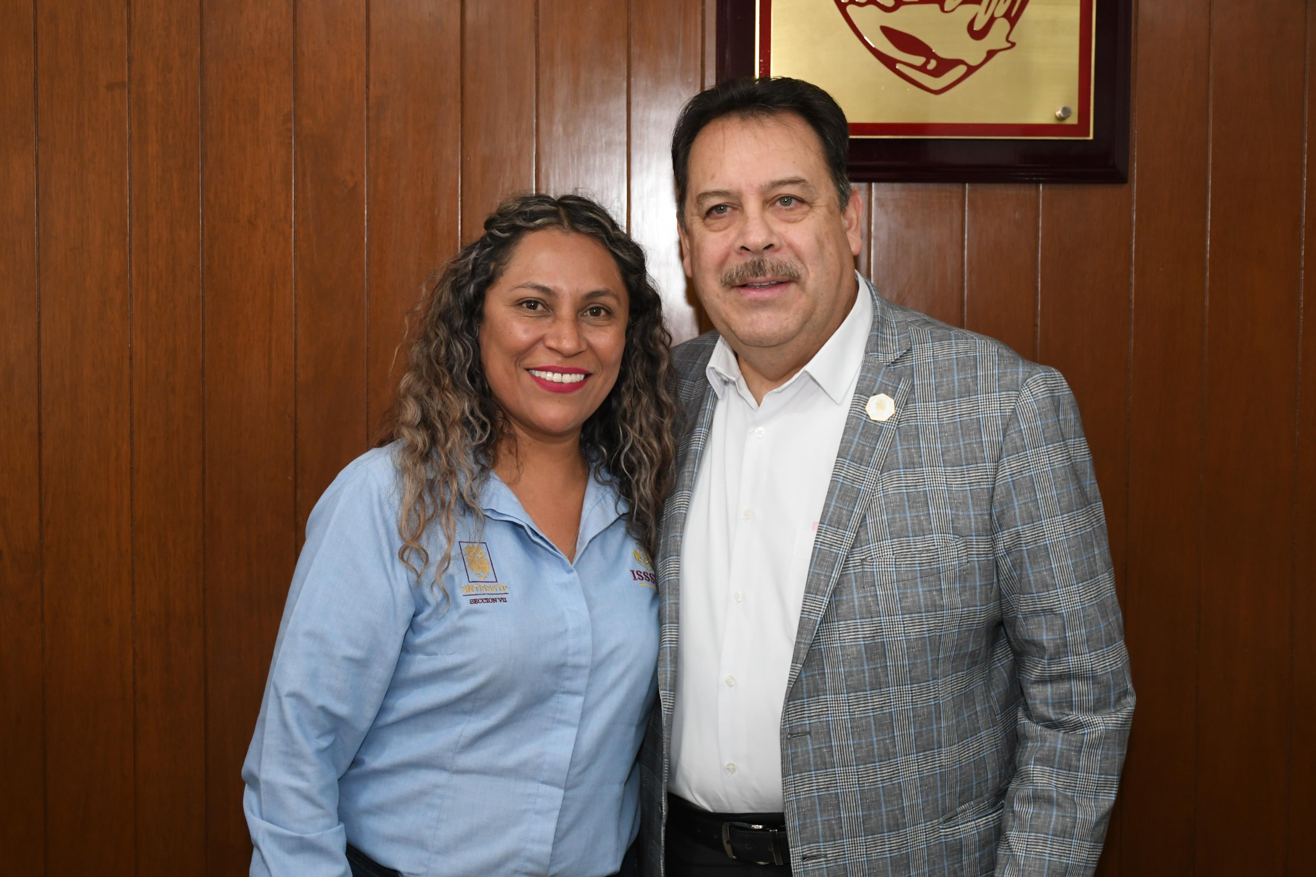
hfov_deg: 35.1
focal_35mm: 57
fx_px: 2084
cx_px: 658
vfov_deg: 23.8
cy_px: 438
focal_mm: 38
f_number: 4.2
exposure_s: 1/100
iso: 1250
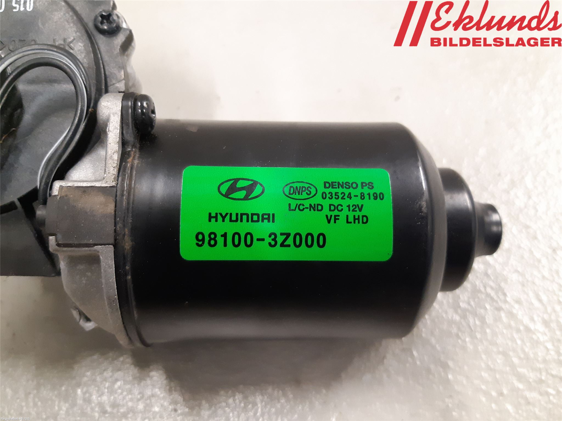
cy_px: 210
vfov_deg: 53.1
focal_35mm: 26
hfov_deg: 67.3
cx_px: 281
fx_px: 422
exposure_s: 1/33
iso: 250
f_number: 1.7
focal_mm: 3.93
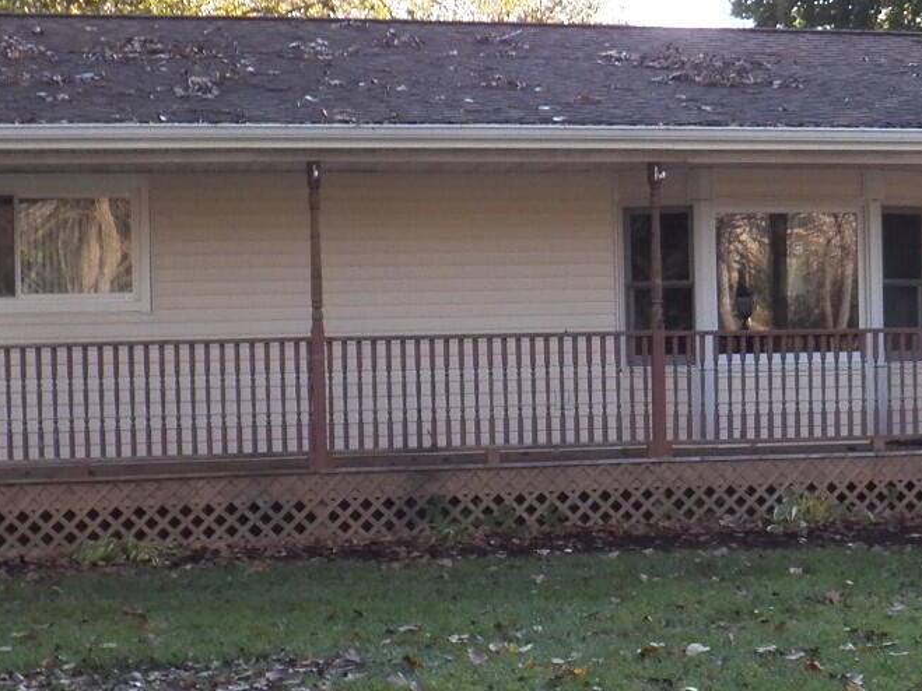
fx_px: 2317
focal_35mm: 87
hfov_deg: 21.8
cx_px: 887
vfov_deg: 16.9
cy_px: 445
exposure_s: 1/250
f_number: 2.8
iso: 125
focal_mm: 4.9
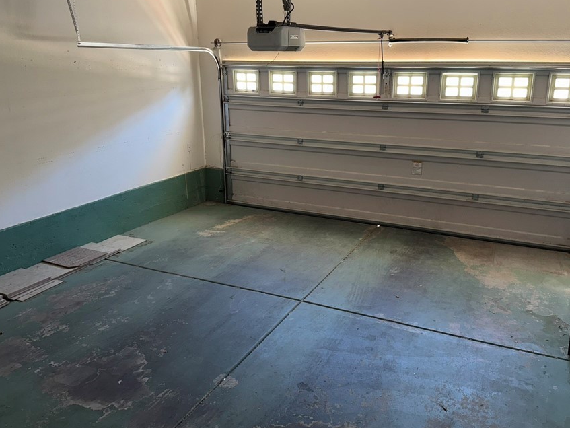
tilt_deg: -15.0
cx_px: 317
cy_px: 195
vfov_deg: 48.2
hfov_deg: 61.5
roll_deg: -0.7
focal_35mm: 29
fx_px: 478
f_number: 1.78
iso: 80
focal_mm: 6.76
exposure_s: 1/28
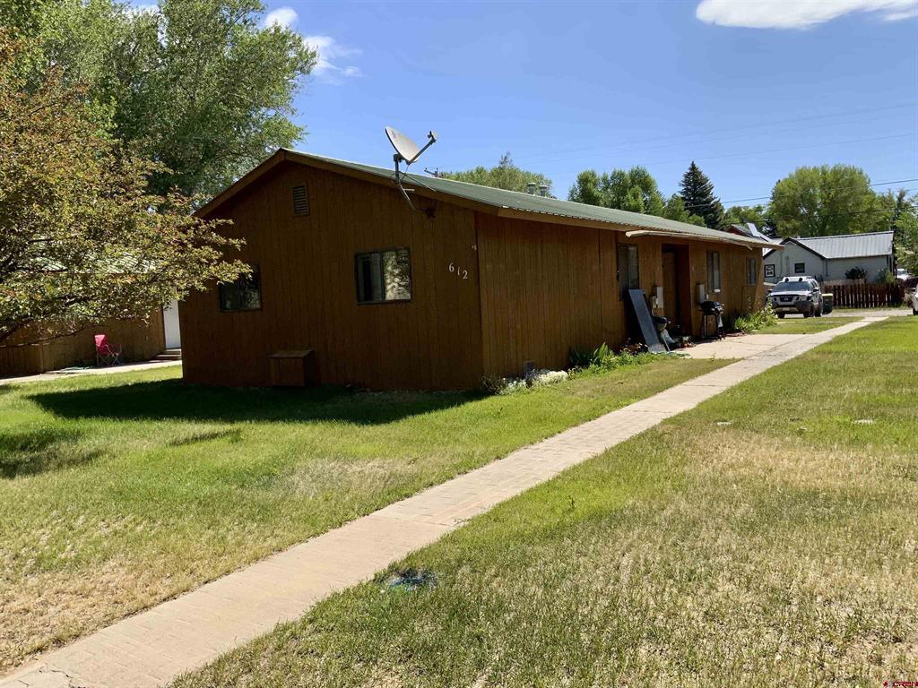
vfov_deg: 48.2
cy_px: 344
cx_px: 459
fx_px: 769
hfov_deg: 61.7
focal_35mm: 29
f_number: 1.8
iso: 16
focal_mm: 3
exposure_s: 1/3322
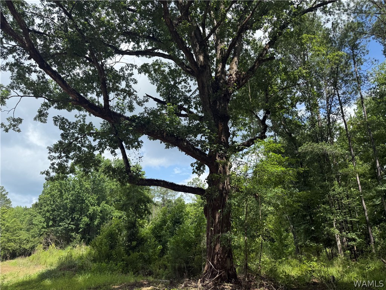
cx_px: 193
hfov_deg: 71.6
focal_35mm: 24
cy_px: 145
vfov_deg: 56.8
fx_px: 268
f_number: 1.78
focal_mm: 6.76
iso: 100
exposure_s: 1/2703
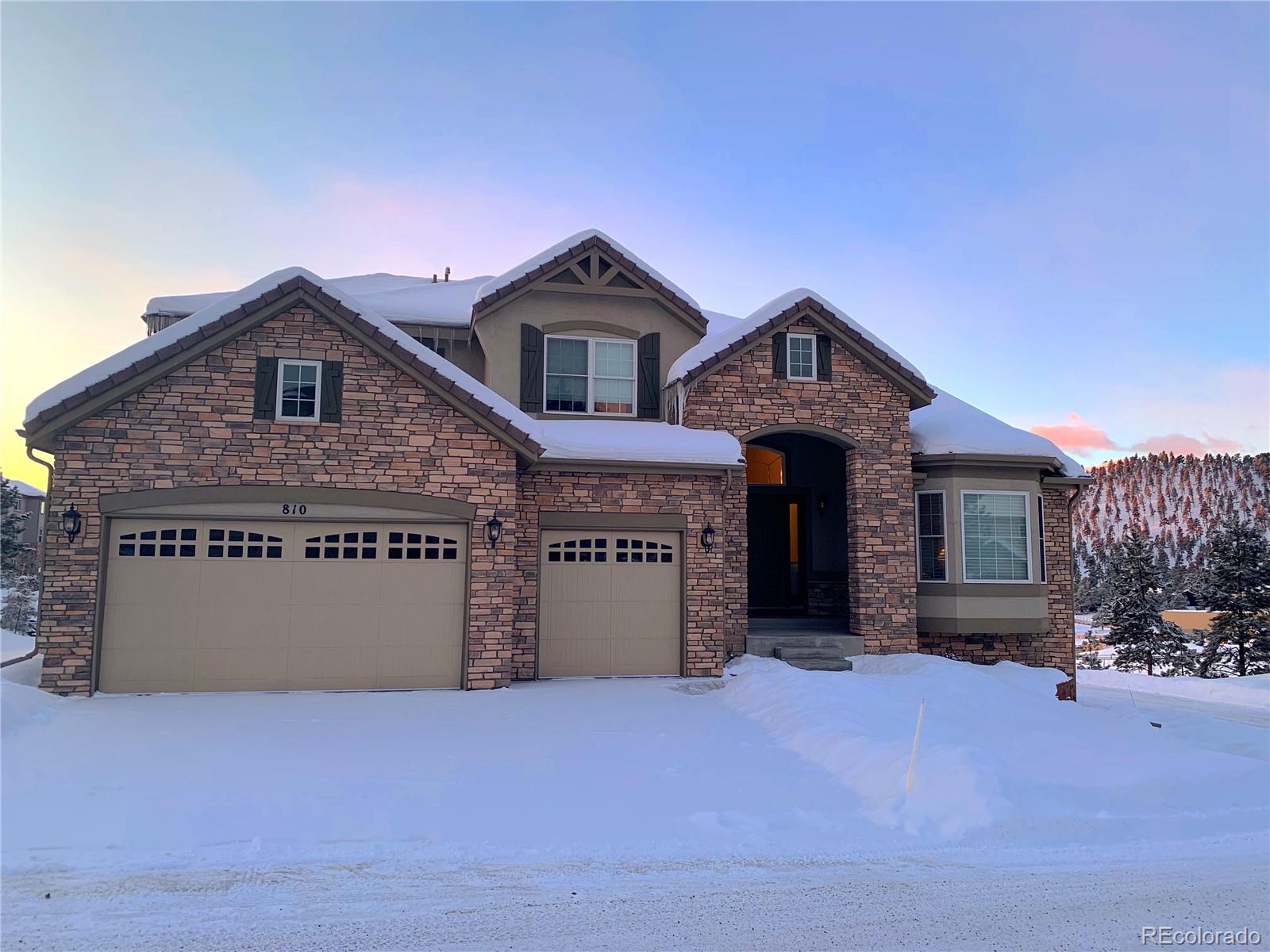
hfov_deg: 67.3
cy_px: 476
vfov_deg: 53.1
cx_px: 635
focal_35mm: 26
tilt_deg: +6.7
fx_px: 954
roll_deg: -1.6
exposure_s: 1/122
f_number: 1.8
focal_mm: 4.25
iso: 40
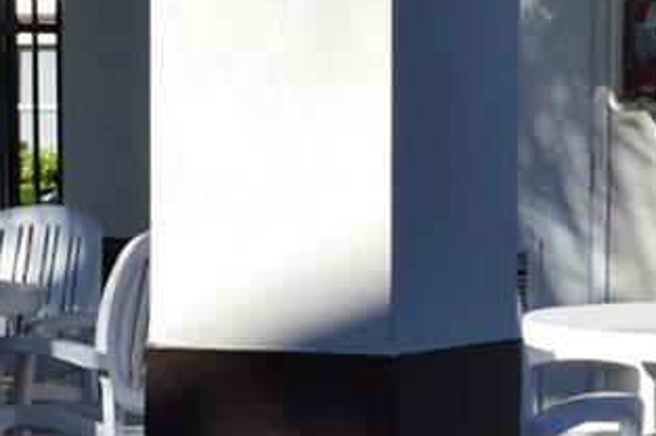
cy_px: 362
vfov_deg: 9.9
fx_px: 2512
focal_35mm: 138
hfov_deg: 14.7
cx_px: 618
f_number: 10
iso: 400
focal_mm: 18
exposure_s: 1/320
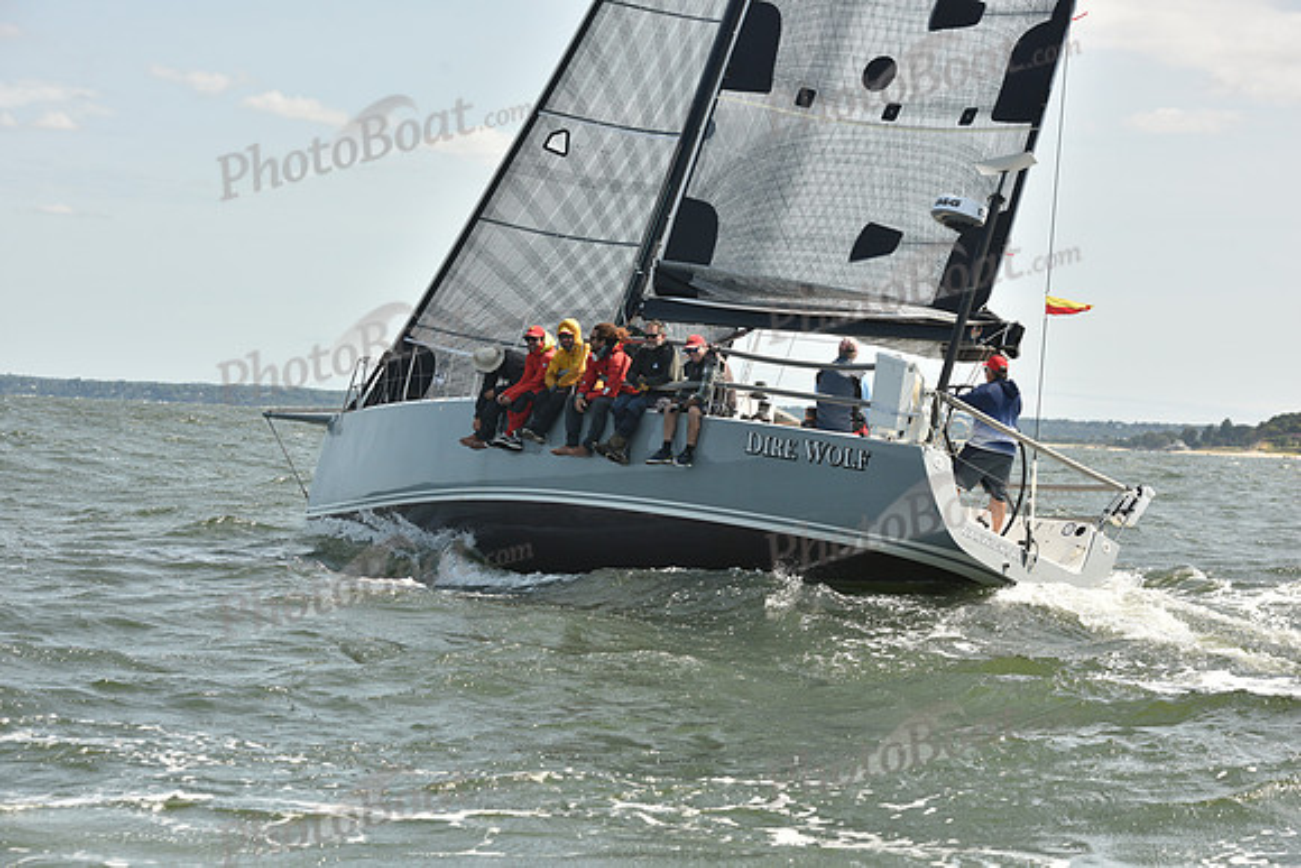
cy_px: 434
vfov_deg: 14.4
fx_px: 3434
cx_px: 650
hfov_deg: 21.5
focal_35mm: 95
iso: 250
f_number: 7.1
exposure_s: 1/800
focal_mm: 95
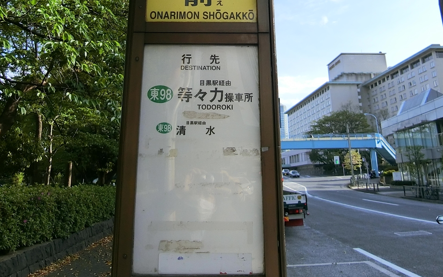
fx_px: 410
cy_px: 55
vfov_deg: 36.0
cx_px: 214
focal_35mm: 34
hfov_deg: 56.7
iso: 80
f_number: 6.9
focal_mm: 4.06
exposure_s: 1/250
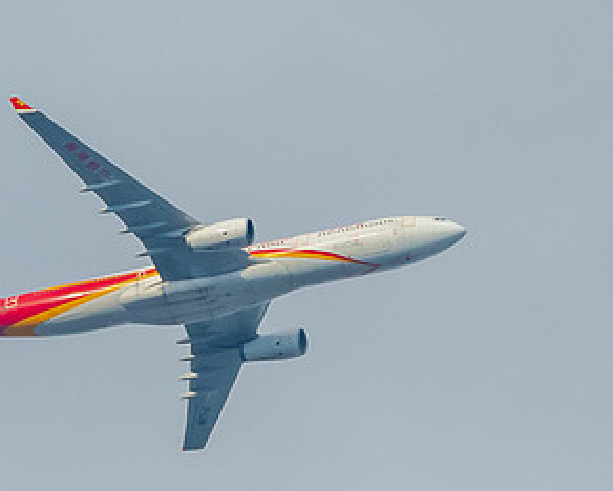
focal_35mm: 1420
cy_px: 136
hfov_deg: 1.4
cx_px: 18
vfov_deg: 1.1
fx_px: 25779
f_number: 14
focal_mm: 280
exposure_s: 1/1250
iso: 800
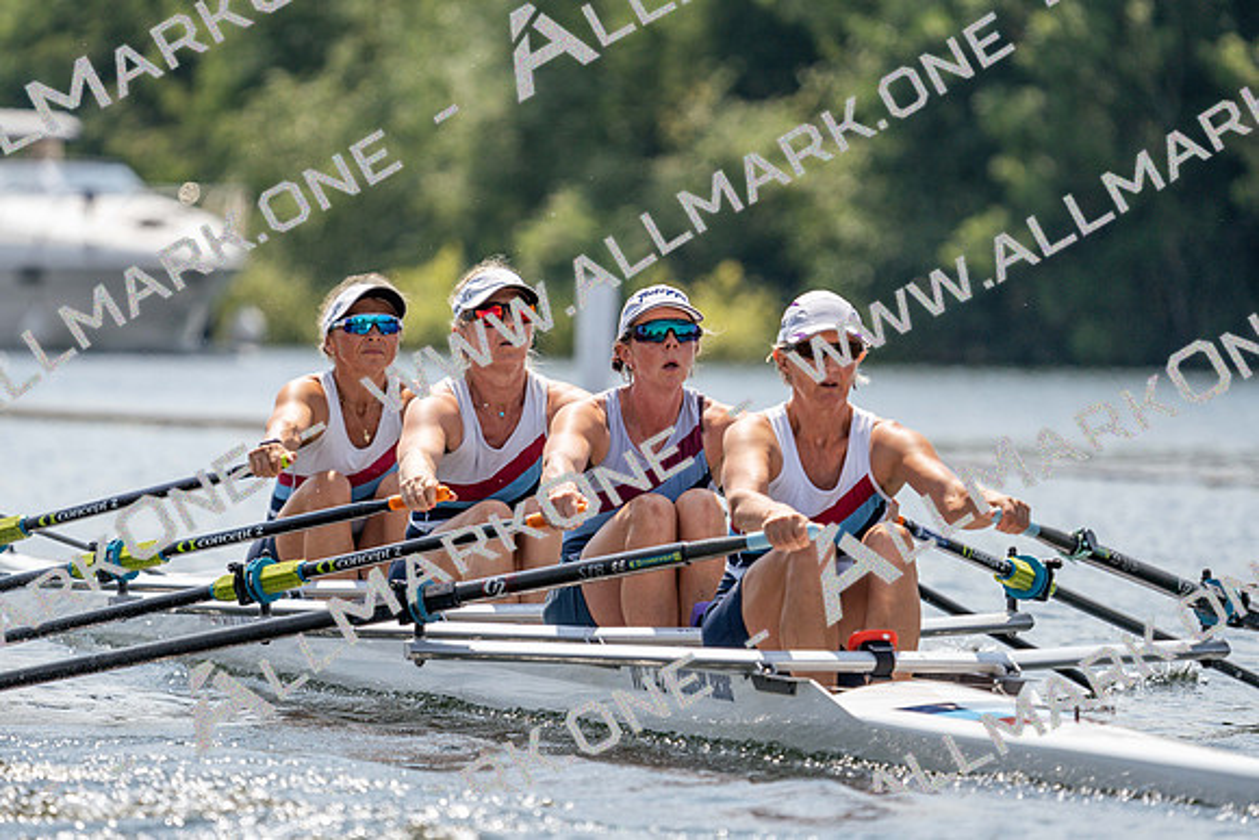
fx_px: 13467
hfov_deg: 5.4
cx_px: 630
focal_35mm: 385
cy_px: 420
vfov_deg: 3.6
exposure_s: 1/1600
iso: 200
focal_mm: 385
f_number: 6.3
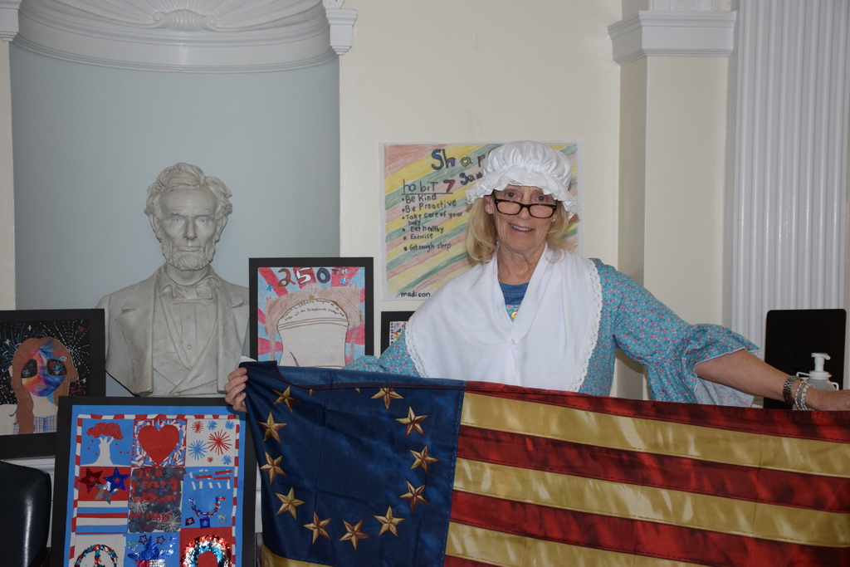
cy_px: 284
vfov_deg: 28.1
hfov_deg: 41.1
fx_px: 1133
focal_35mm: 48
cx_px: 425
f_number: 4
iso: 900
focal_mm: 32
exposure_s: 1/60
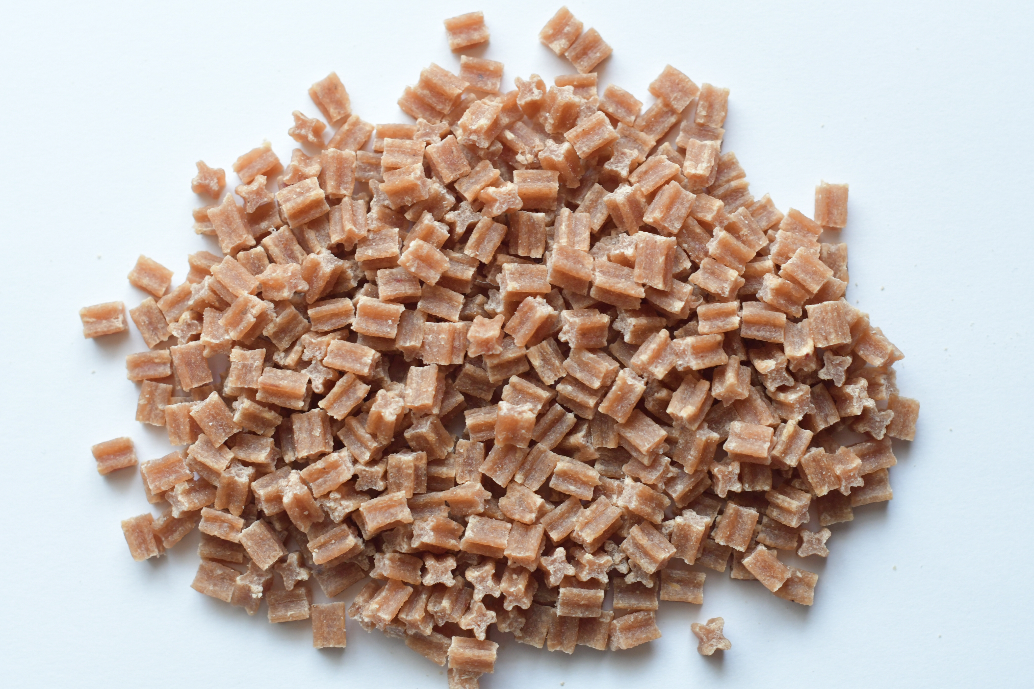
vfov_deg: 18.2
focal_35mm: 75
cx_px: 517
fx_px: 2154
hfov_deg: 27.0
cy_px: 344
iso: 1250
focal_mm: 50
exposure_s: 1/15
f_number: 5.6
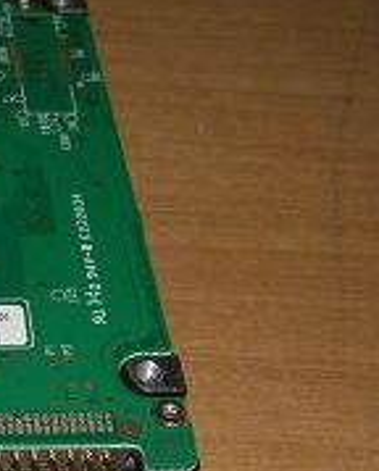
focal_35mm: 93
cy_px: 283
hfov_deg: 15.7
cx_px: -118
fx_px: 1300
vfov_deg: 20.5
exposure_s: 1/60
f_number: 5.6
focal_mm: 7.9
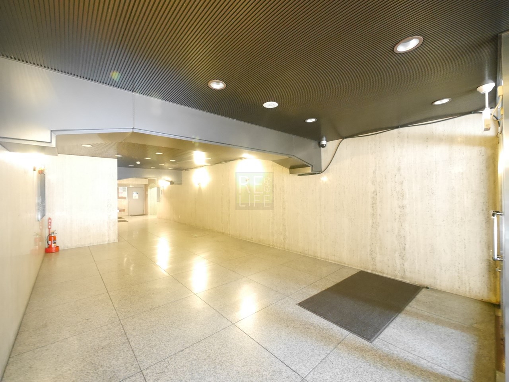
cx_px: 254
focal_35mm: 14
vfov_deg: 85.7
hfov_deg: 102.1
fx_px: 206
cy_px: 191
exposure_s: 1/10
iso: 3200
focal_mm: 7
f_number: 4
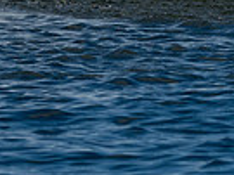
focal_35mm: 2247
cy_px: -109
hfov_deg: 0.9
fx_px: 15176
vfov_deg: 0.7
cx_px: -24
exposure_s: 1/2500
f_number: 4.5
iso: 200
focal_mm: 150
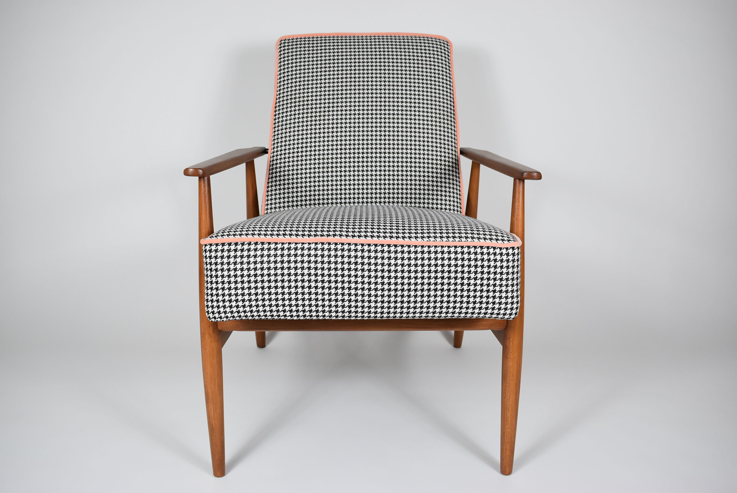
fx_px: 645
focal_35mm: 32
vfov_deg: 41.8
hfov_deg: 59.5
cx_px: 368
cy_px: 246
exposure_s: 1/125
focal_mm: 21
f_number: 5.6
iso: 800
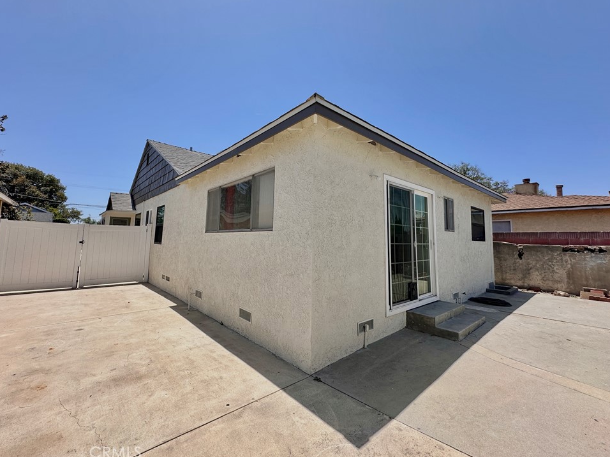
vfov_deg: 81.7
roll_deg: -1.4
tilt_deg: +5.2
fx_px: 264
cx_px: 292
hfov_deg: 98.1
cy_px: 217
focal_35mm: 15
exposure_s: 1/2020
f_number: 2.2
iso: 50
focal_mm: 2.22
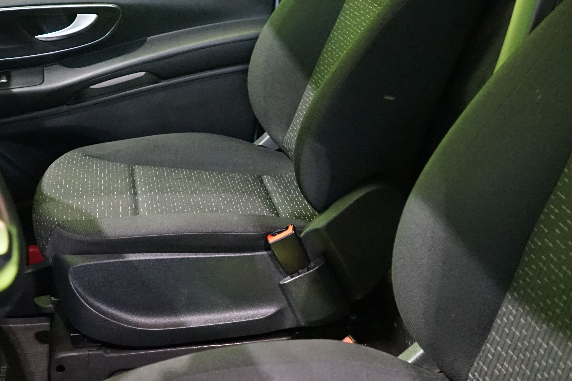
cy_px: 240
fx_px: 842
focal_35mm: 53
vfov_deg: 25.4
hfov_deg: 37.5
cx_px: 269
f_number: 3.5
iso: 6400
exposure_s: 1/40
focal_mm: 28
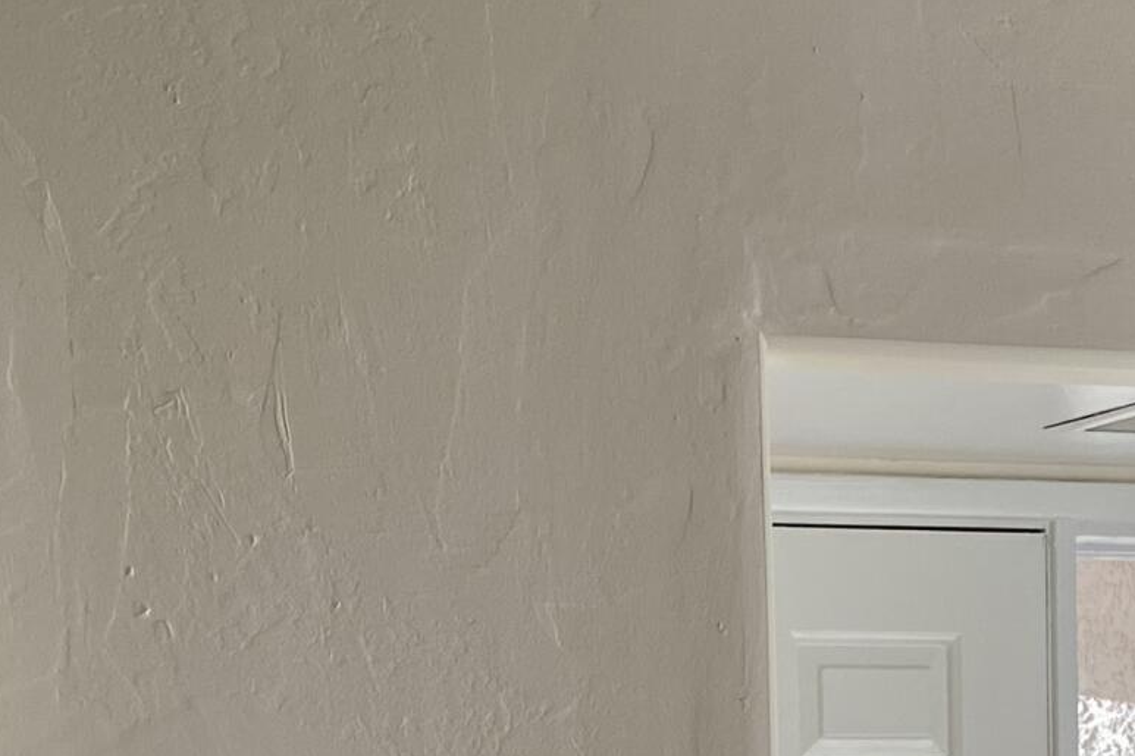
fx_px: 3309
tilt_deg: -5.9
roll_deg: +0.8
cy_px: 1179
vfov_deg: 12.3
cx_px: 736
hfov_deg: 19.4
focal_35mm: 105
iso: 80
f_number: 1.8
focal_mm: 4.25
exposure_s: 1/120
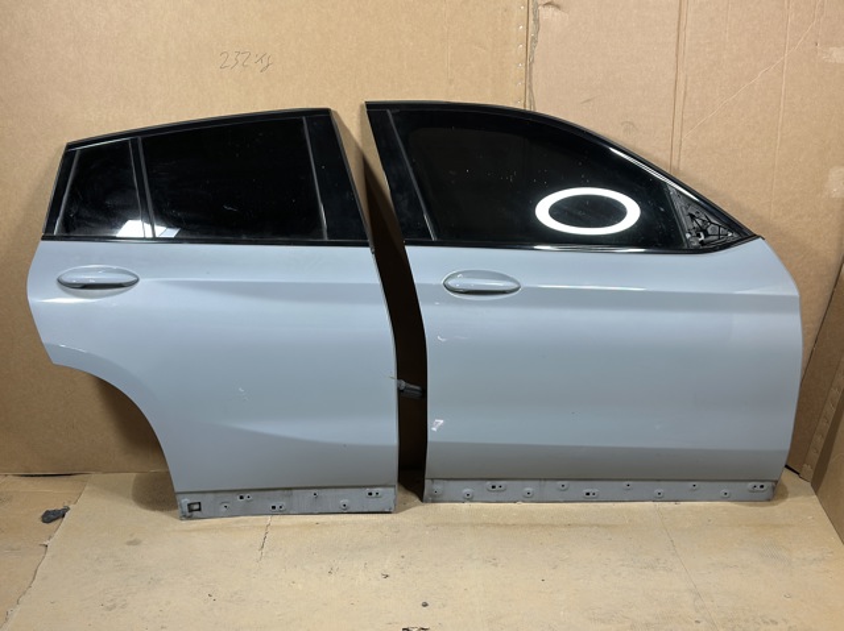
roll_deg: +0.0
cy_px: 316
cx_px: 422
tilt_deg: -17.5
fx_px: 1169
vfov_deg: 30.2
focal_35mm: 48
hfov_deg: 39.7
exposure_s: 1/50
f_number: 1.78
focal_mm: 6.86
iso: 200
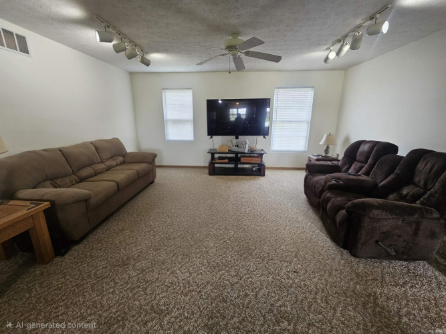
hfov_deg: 106.2
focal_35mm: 13
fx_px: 167
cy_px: 167
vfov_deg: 89.9
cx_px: 223
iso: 200
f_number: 2.2
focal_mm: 2.2
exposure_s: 1/60.2
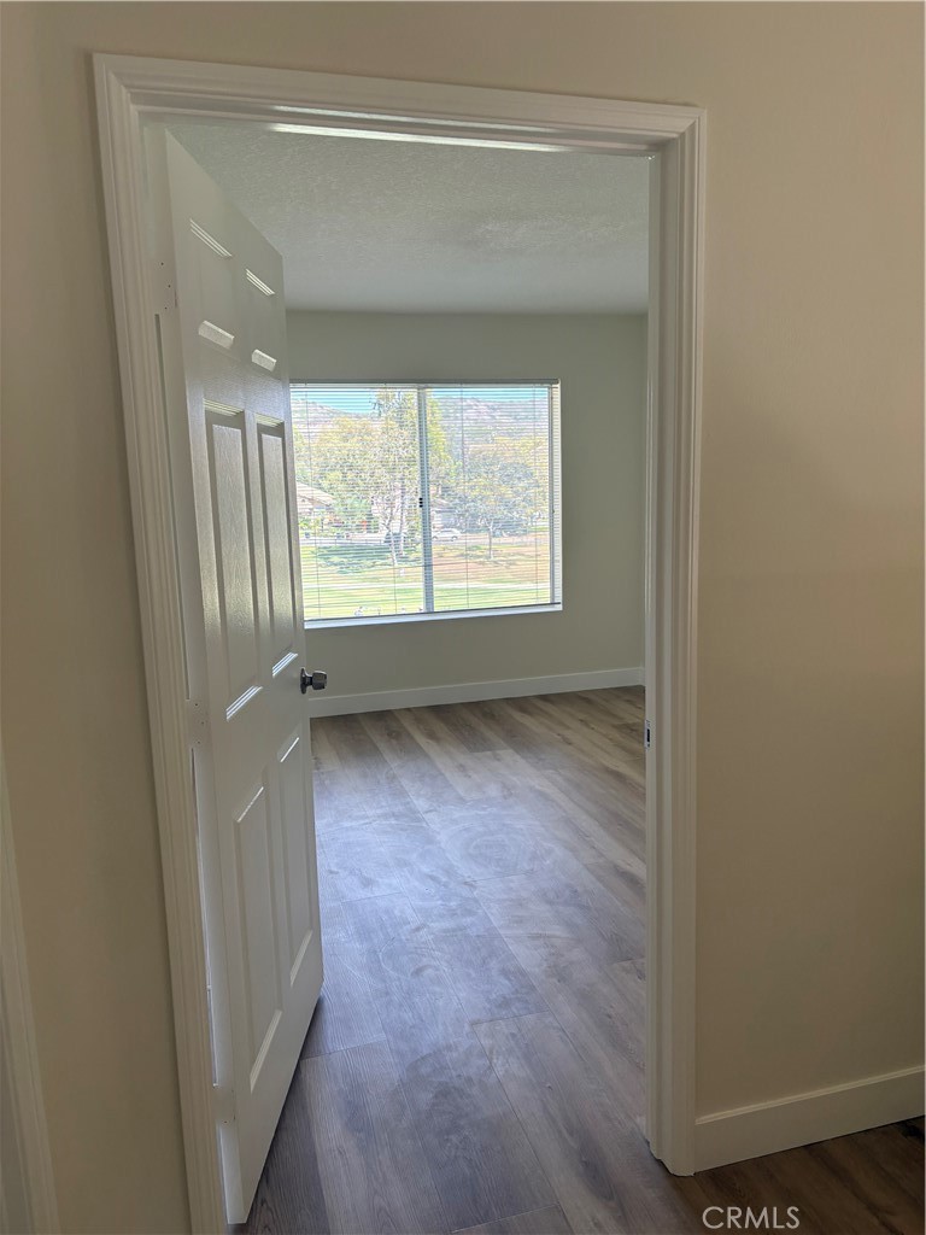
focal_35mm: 26
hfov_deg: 53.1
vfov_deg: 67.3
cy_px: 618
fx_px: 927
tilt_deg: -9.2
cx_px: 463
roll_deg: +1.4
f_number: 1.6
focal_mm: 5.96
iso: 80
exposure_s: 1/243
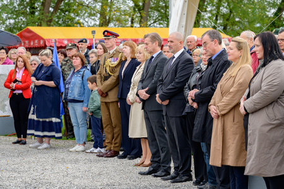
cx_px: 142
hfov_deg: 14.7
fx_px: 1103
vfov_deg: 9.8
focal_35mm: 140
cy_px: 94
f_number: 7.1
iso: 800
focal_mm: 140
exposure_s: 1/640
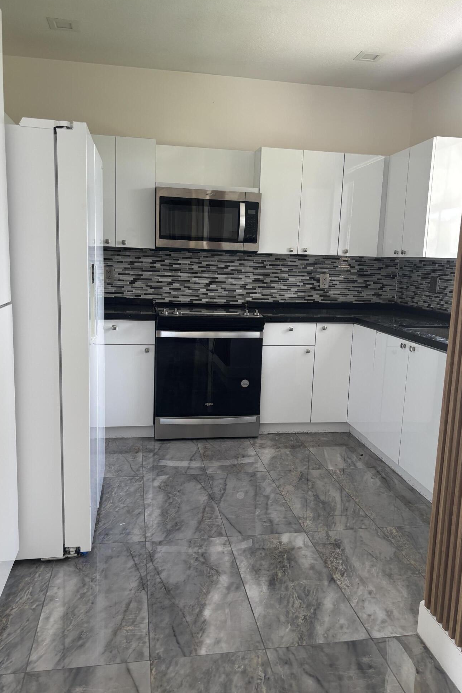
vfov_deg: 65.5
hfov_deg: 46.4
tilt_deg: -9.6
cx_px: 231
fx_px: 539
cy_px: 348
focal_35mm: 28
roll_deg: -2.3
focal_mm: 5.96
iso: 100
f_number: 1.6
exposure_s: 1/121
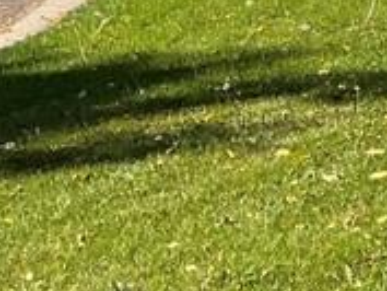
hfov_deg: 9.7
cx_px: 1076
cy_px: -123
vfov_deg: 8.7
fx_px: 1879
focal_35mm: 168
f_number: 1.8
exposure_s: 1/1168
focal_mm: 3
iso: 16
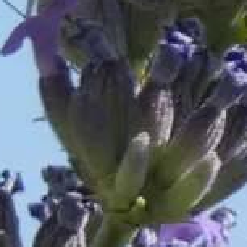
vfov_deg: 2.2
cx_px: 103
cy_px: -86
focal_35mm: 780
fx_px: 6297
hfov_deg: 2.2
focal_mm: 37.8
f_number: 5.5
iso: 80
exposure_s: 1/200
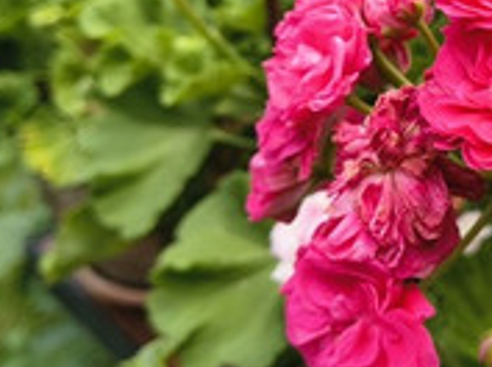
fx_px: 1234
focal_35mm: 87
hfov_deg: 21.6
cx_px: 514
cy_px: 17
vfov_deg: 16.6
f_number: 1.8
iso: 100
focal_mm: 5.56
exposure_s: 1/618
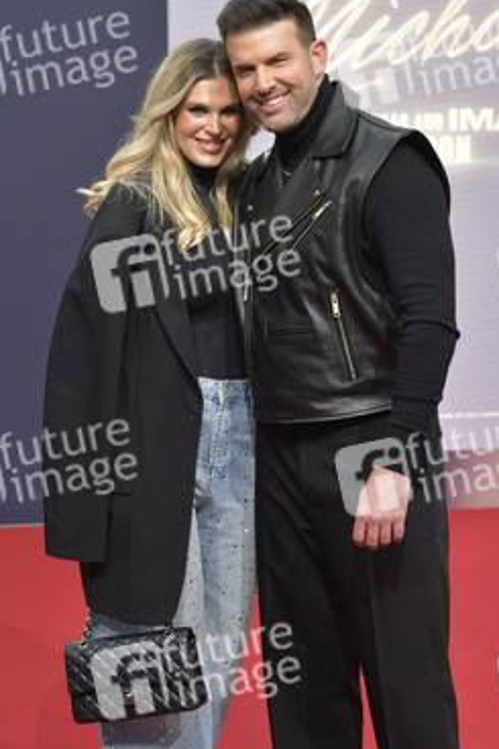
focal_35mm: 76
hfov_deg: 17.9
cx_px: 255
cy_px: 366
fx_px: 1582
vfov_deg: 26.7
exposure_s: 1/250
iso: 400
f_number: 5.6
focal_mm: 70
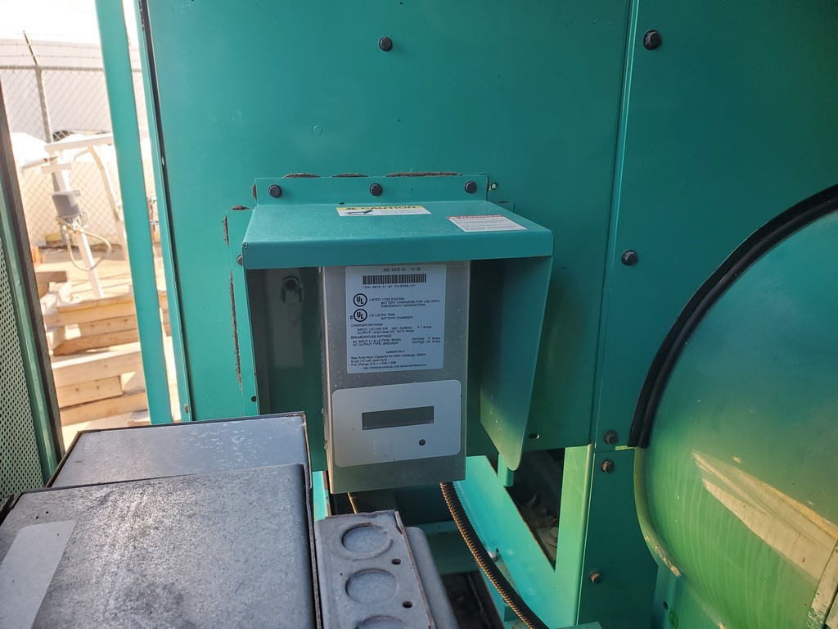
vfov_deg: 53.1
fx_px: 629
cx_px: 419
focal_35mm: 26
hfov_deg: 67.3
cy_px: 314
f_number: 2.4
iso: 100
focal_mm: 4.3
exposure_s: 1/91
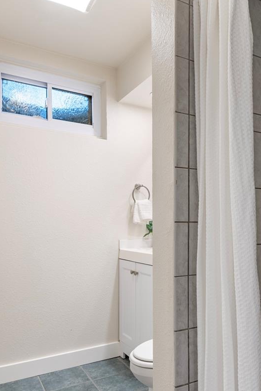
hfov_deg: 44.3
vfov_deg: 63.2
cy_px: 229
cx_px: 174
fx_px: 315
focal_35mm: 29
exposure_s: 1/20
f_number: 11
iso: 250
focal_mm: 19
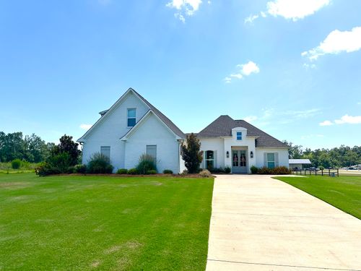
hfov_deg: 71.6
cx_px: 180
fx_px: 250
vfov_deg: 56.8
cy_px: 136
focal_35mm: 24
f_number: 1.78
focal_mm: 6.86
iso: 80
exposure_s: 1/6623
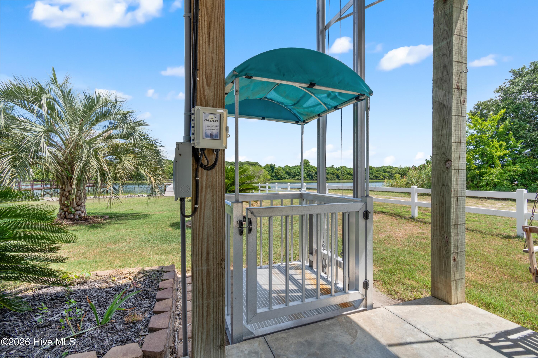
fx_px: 224
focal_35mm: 15
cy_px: 179
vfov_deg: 77.3
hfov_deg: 100.4
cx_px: 269
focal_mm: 10
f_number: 8
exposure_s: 1/250
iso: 100
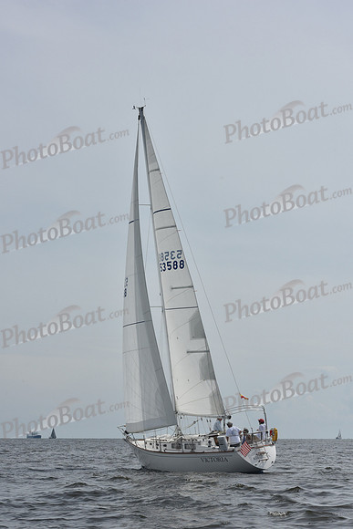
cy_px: 264
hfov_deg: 17.5
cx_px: 176
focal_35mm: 78
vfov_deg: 26.0
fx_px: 1146
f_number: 11
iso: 320
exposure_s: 1/1250
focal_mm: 78
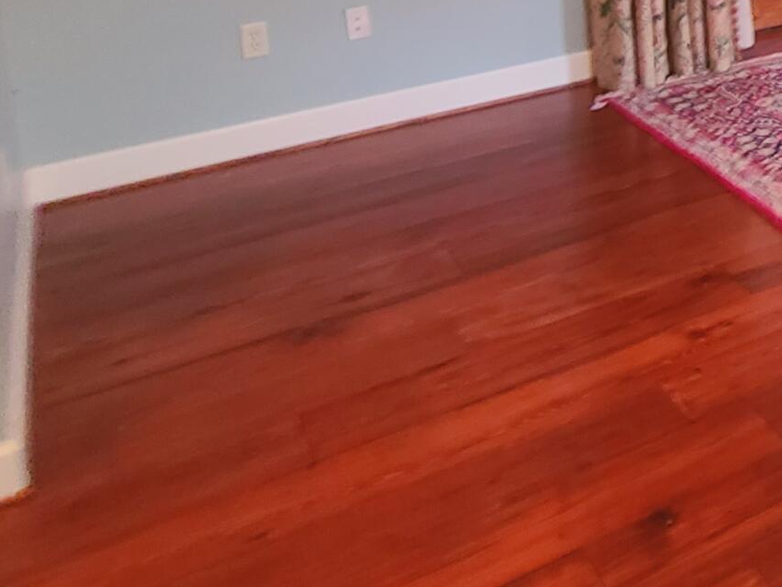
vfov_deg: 27.2
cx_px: 1042
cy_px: -147
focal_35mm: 46
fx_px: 1039
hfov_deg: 31.0
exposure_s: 1/30
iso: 500
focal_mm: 2.2
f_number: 2.2
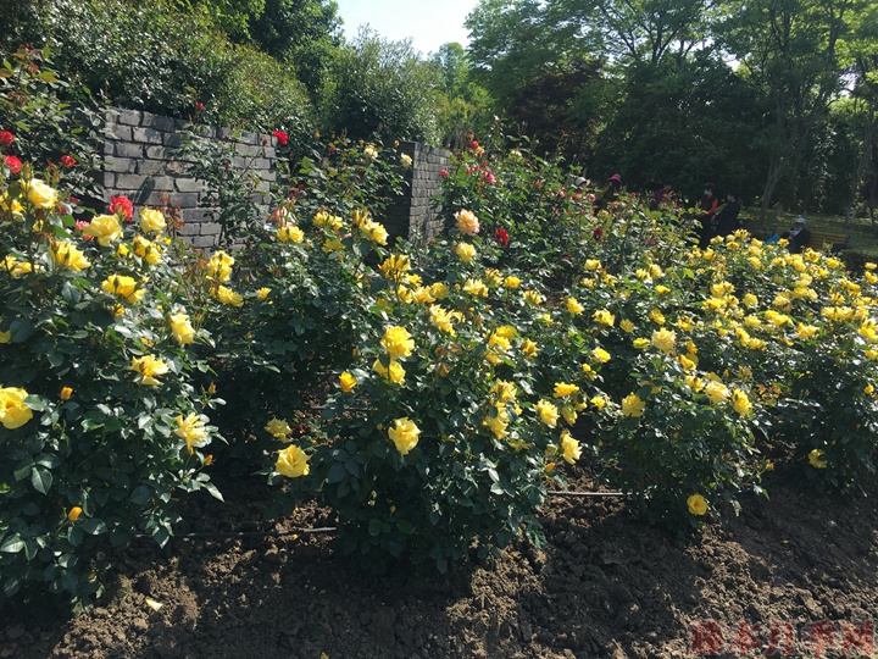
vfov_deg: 48.2
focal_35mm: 29
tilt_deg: -10.1
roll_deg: -5.4
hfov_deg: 61.7
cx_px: 439
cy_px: 330
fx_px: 736
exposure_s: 1/905
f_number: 2.2
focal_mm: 4.15
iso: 25
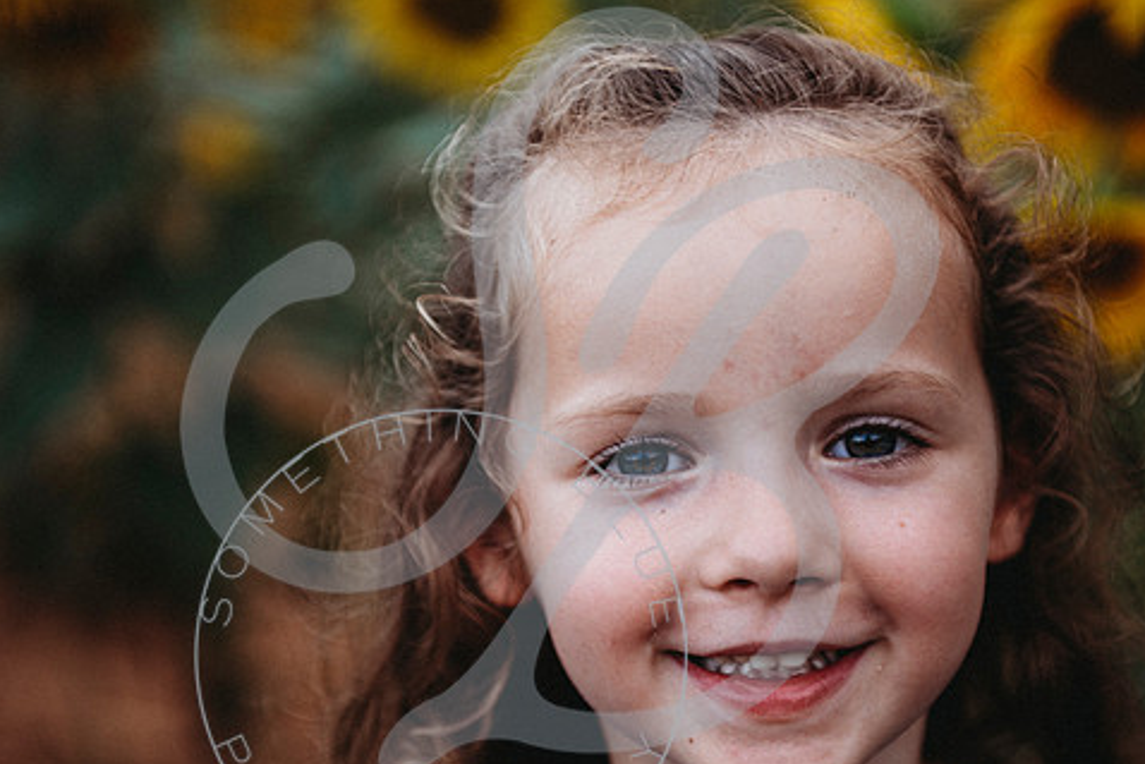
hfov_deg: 23.9
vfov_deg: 16.1
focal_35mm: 85
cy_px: 454
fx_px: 2704
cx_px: 561
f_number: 2.8
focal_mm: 70
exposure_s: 1/250
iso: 100
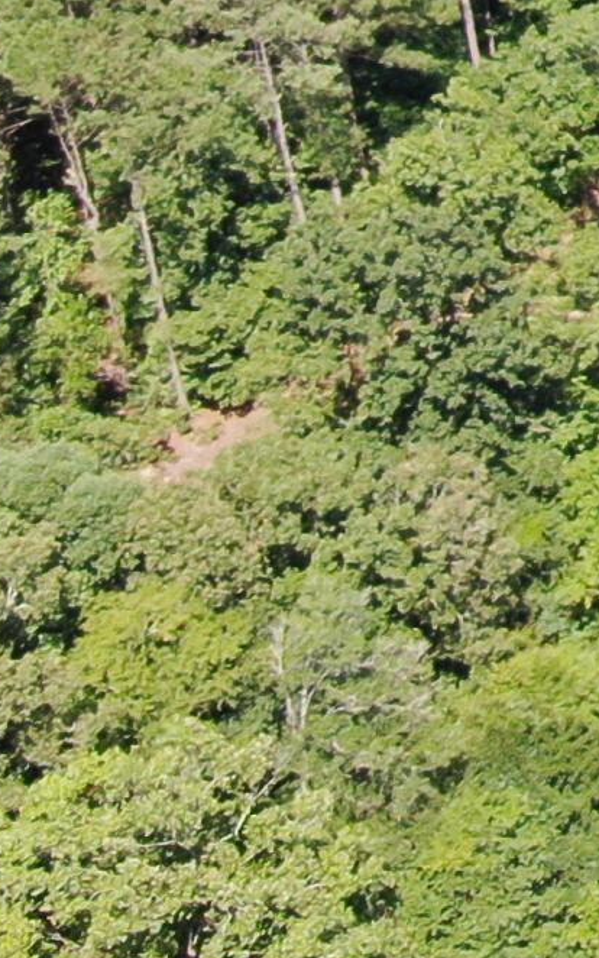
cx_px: 1778
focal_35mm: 120
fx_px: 3133
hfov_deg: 9.0
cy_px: -457
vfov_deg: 16.0
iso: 100
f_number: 2.8
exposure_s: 1/500
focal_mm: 4.48
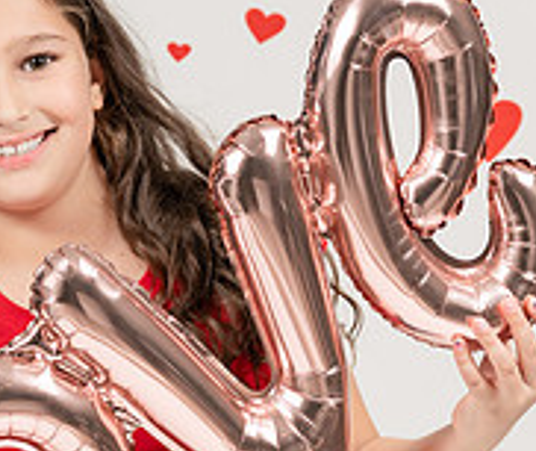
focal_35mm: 320
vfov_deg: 5.0
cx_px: 118
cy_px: 367
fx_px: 5179
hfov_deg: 5.9
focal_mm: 85
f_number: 5.6
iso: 100
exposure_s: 1/250
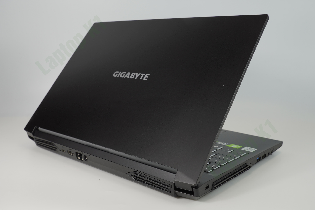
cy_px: 105
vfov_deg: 34.2
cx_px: 158
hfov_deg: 49.6
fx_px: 341
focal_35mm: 39
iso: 100
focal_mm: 26
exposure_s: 1/25
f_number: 7.1
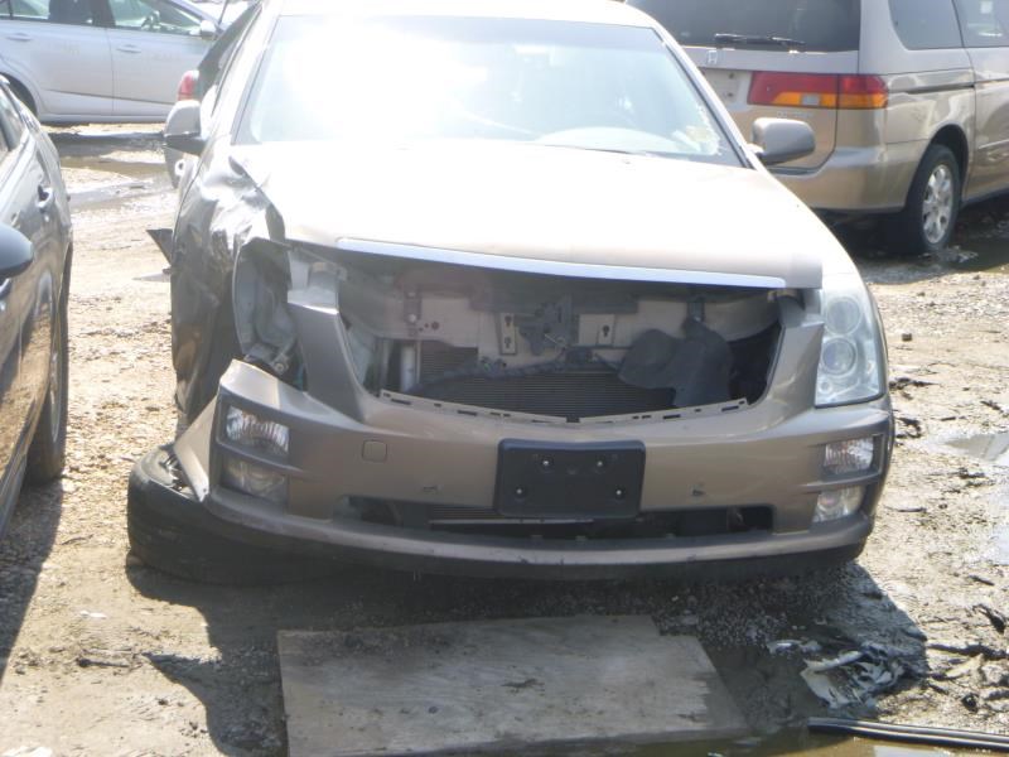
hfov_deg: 27.4
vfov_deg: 20.7
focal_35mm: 71
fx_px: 2070
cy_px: 378
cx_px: 504
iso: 100
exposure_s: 1/100
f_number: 5.5
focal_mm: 12.8
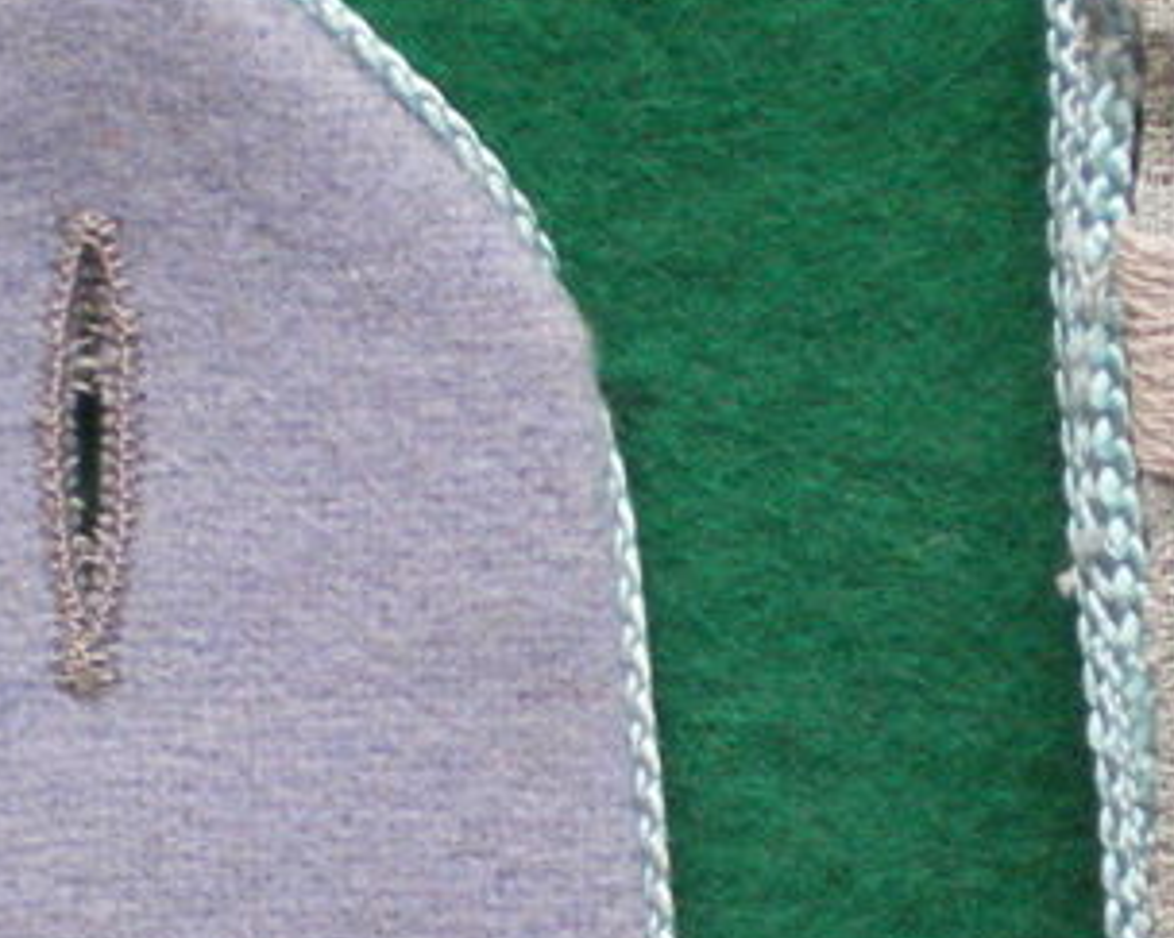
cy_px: 926
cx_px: 718
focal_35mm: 122
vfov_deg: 12.5
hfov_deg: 15.8
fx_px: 4238
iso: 400
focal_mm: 6.3
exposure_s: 1/40
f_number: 3.1
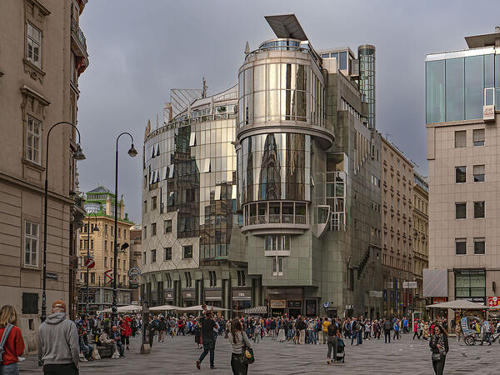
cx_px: 250
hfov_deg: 39.7
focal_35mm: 48
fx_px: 693
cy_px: 188
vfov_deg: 30.3
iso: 200
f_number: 9
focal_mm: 24
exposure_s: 1/800
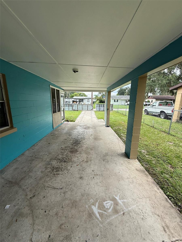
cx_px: 91
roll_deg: +1.0
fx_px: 98
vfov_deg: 102.1
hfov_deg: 85.7
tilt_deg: -12.8
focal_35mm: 14
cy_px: 121
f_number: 2.2
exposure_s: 1/596
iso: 50
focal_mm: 2.22
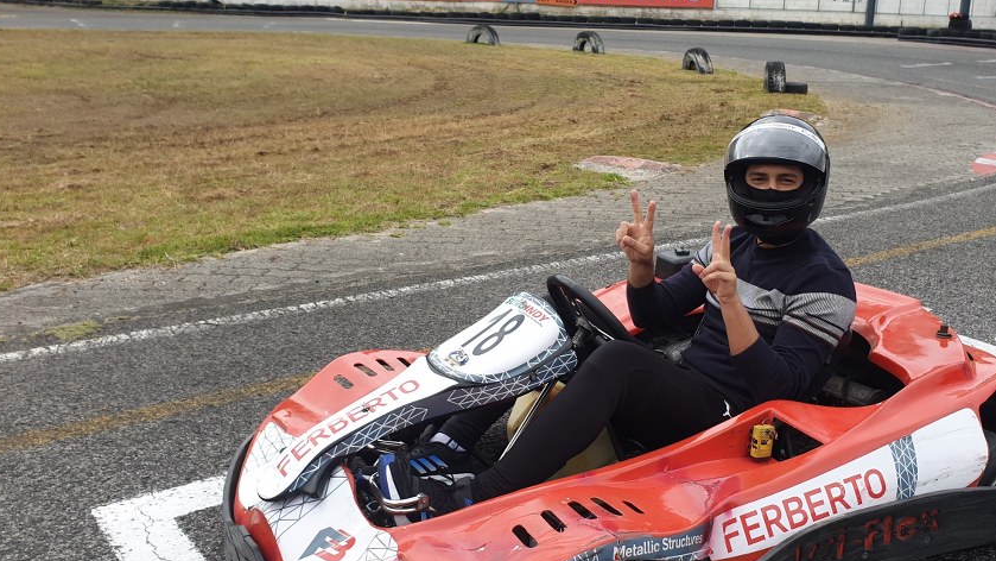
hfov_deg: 54.8
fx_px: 951
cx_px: 602
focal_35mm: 36
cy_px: 212
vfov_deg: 32.7
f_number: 2.4
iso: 50
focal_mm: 4.3
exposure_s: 1/683
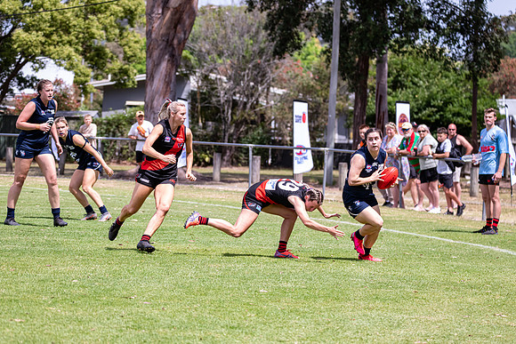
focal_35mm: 172
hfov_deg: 12.0
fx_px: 2464
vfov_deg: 8.0
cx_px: 247
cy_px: 164
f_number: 6.3
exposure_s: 1/2500
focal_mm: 150
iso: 800
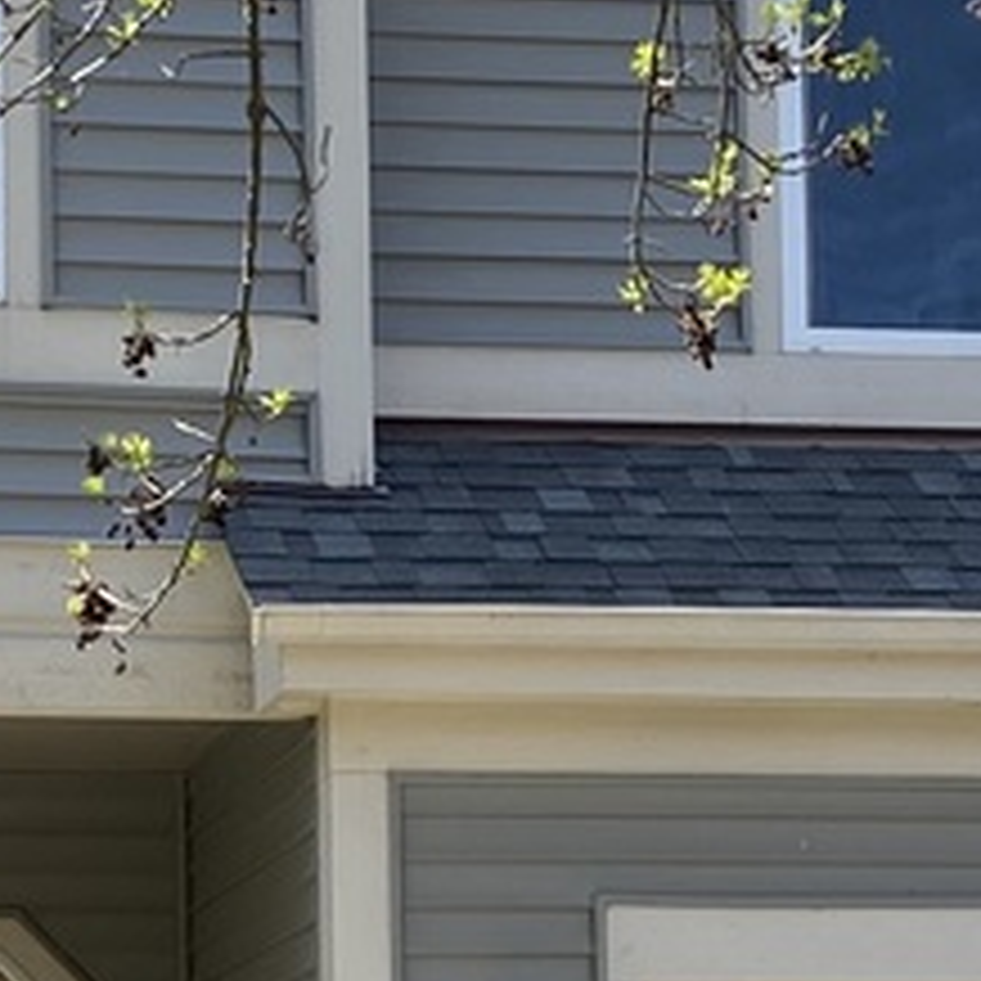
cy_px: 976
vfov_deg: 11.4
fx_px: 4873
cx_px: 513
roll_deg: -0.1
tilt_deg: +5.8
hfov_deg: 11.5
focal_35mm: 152
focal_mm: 4.25
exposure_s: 1/1043
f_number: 1.8
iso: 32
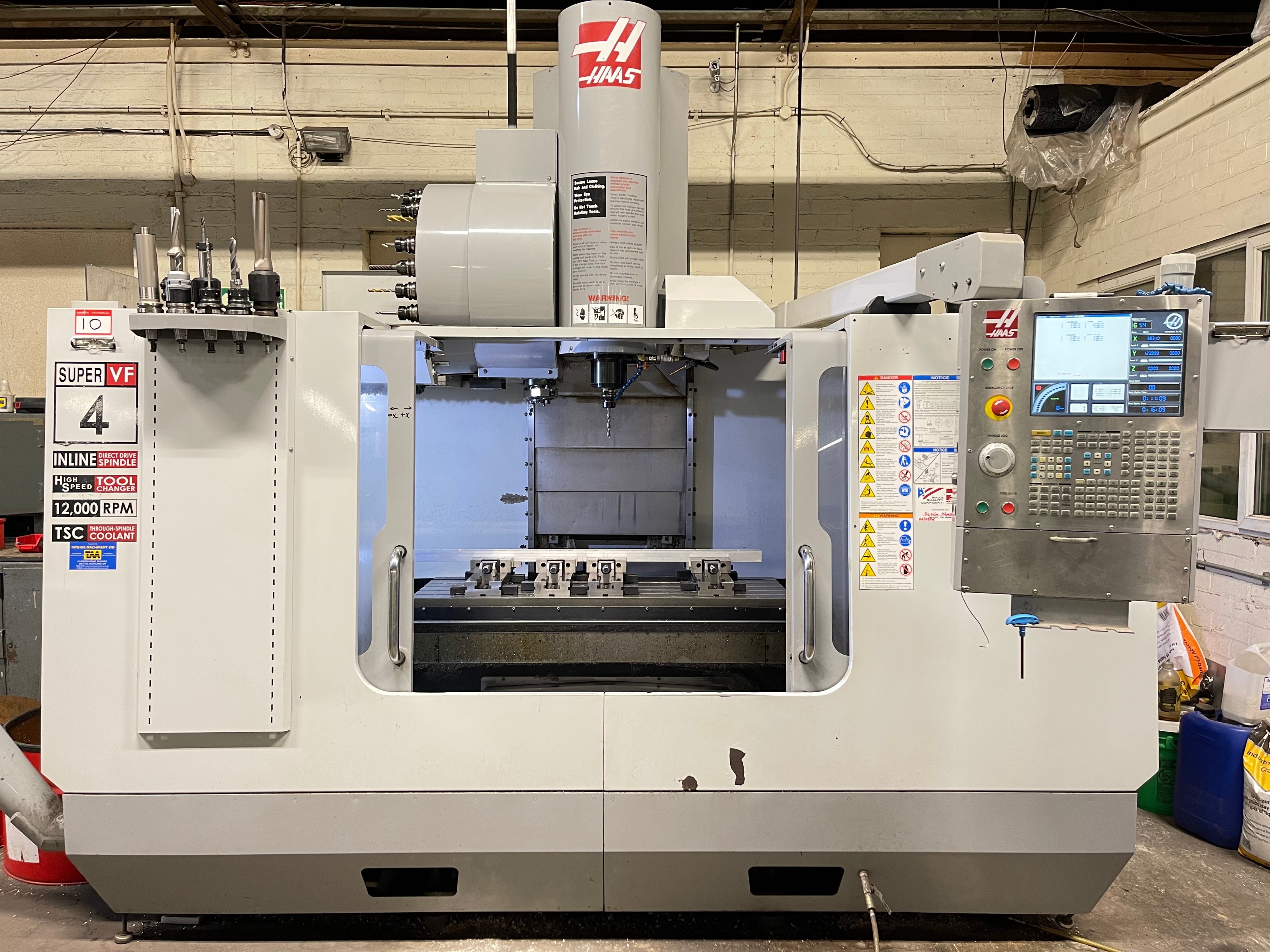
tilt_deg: -4.6
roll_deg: +0.0
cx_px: 635
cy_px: 476
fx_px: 954
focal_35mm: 26
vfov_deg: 53.1
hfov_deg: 67.3
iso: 160
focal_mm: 5.1
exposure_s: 1/50
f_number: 1.6
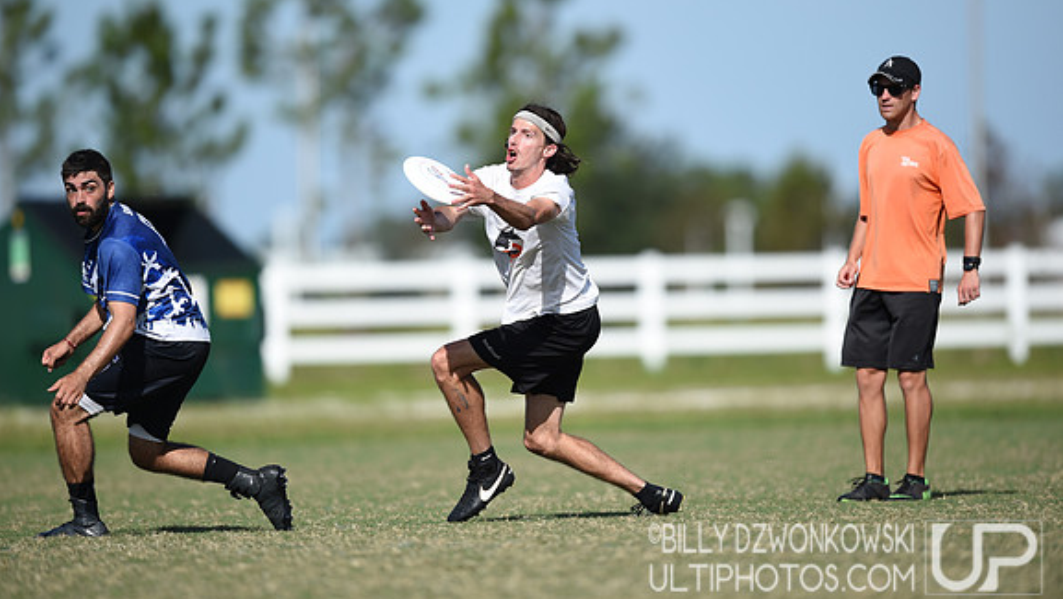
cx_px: 531
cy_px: 258
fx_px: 11870
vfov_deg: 2.9
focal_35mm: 421
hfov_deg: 5.1
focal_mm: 400
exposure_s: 1/2500
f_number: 2.8
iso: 100
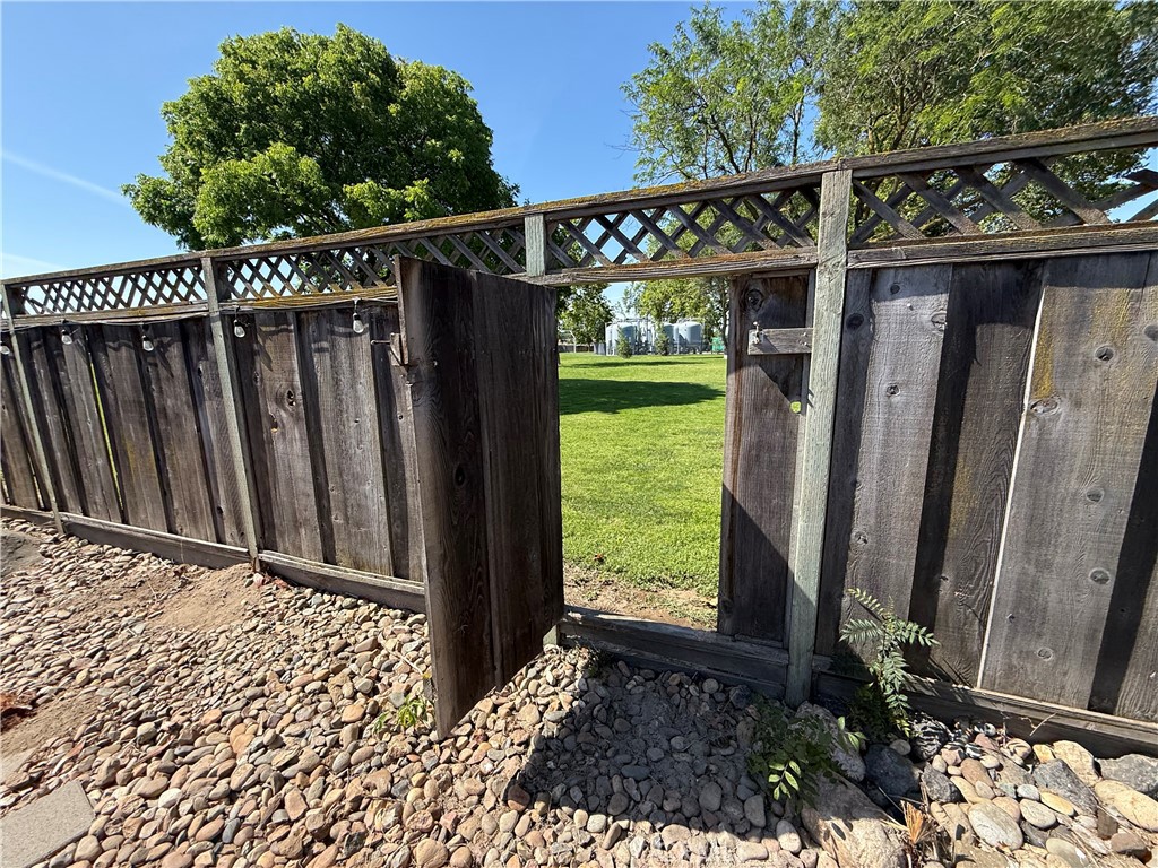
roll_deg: +2.1
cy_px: 434
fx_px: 468
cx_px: 579
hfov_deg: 102.1
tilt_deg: -7.1
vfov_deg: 85.7
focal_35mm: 14
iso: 50
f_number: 2.2
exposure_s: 1/717
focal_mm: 2.22
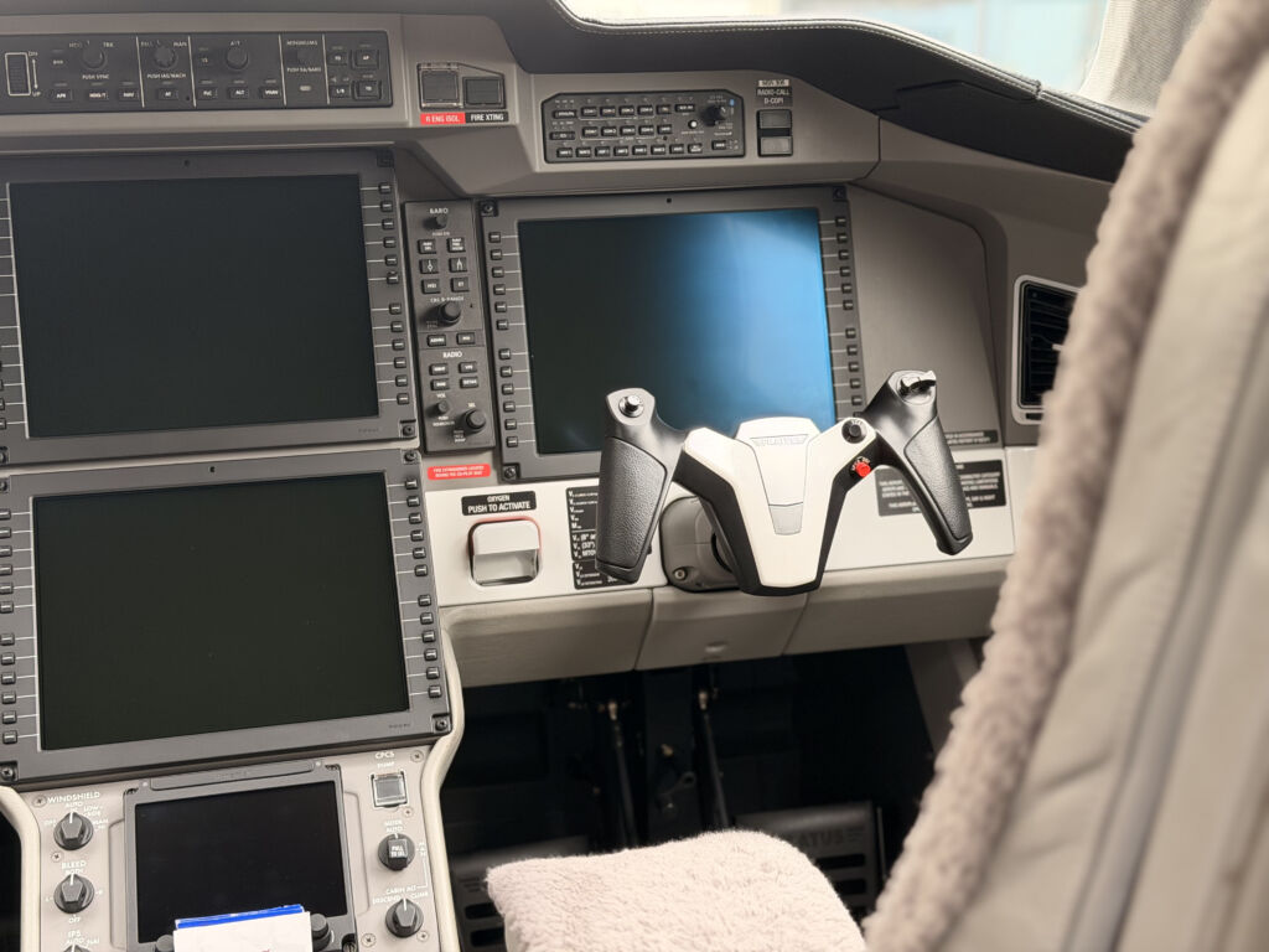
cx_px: 634
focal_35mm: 48
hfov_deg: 39.7
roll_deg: +1.7
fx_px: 1760
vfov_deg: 30.3
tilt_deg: -13.9
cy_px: 476
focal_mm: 6.76
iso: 100
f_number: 1.78
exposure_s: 1/74
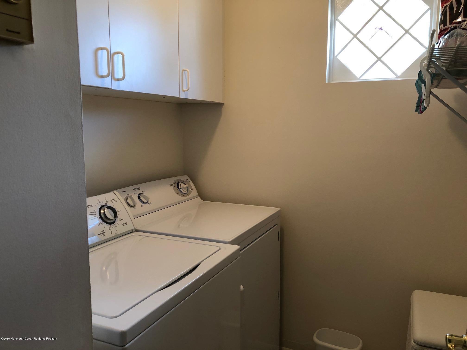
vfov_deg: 49.7
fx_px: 378
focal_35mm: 28
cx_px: 234
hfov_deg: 63.4
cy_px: 175
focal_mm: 3.99
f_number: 1.8
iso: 40
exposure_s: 1/24
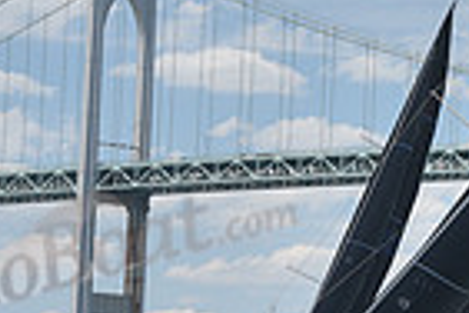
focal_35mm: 287
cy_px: 42
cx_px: 472
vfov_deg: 4.8
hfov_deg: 7.1
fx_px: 3739
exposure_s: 1/800
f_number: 6.3
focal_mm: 70
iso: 320
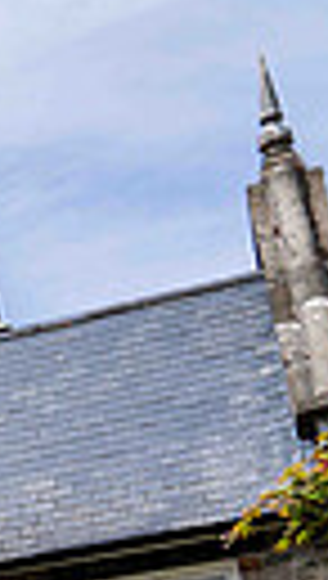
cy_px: 681
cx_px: -890
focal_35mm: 113
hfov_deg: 7.9
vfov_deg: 18.0
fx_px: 1739
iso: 160
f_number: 8
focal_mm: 24
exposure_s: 1/320
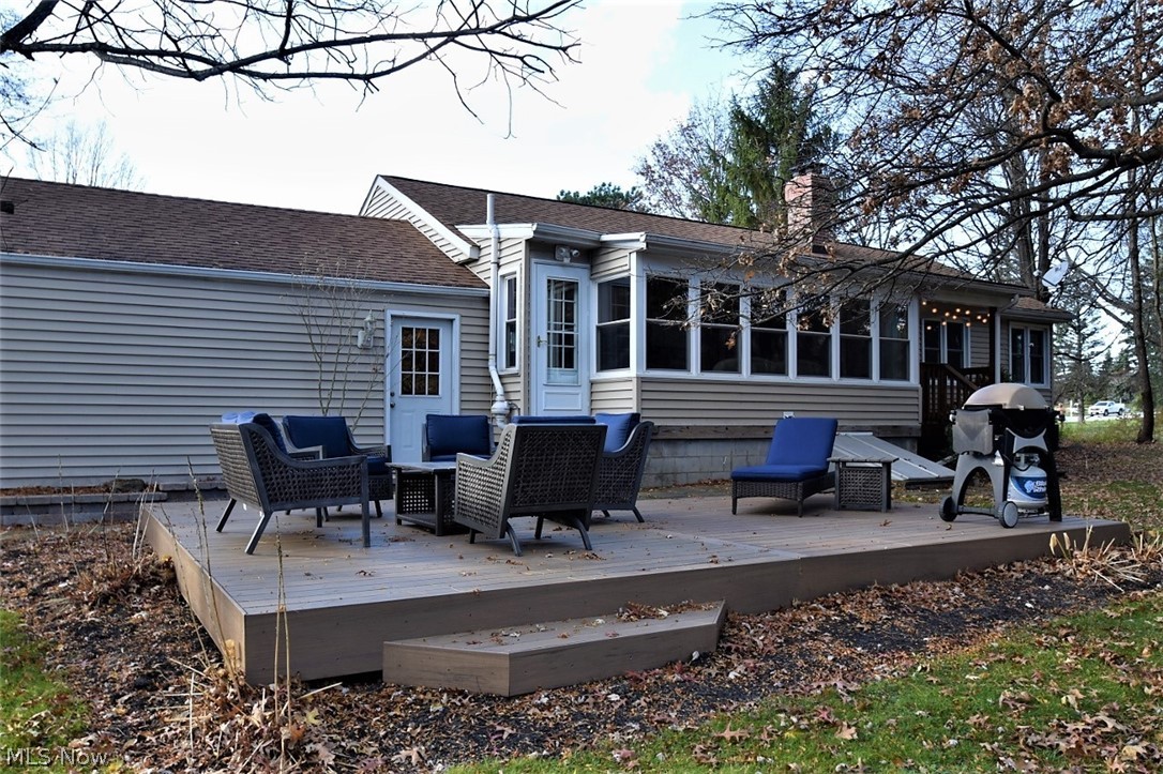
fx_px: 872
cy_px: 387
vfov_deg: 47.9
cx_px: 582
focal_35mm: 27
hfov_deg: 67.4
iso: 200
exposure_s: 1/80
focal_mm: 18
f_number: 10
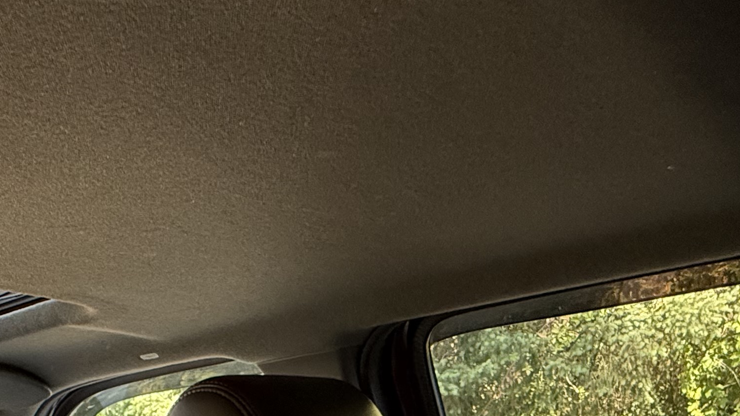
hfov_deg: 48.4
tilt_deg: -19.4
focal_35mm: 41
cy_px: 719
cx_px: 233
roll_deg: +0.5
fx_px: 805
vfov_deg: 21.2
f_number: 2.2
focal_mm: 2.22
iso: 320
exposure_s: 1/83
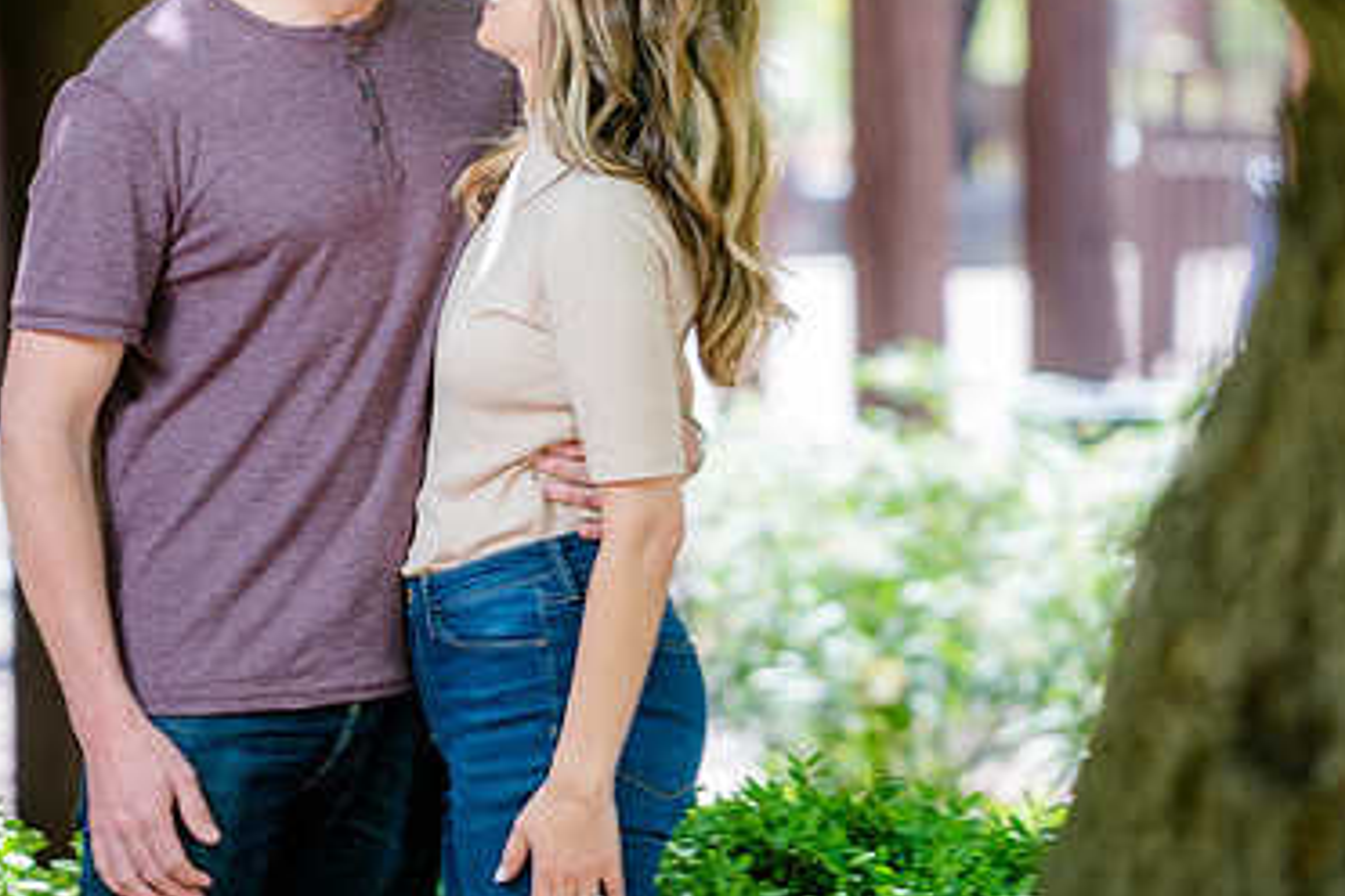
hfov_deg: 7.2
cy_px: 305
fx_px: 10647
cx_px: 680
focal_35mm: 285
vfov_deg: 4.8
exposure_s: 1/100
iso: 160
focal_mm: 183
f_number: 4
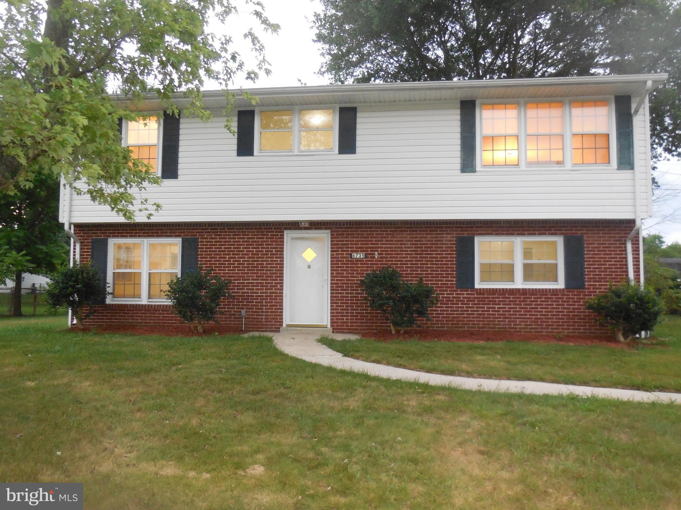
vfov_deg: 54.9
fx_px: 492
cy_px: 255
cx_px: 340
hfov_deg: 69.4
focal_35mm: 25
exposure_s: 1/15
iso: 500
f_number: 3.1
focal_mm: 4.5
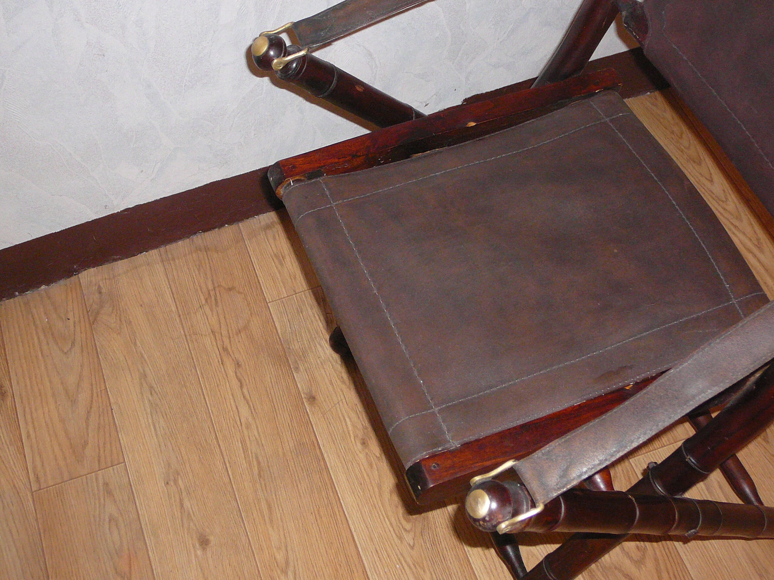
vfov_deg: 29.7
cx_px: 387
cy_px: 290
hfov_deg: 38.9
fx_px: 1096
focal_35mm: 49
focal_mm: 7.3
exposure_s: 1/30
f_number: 3.4
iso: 250
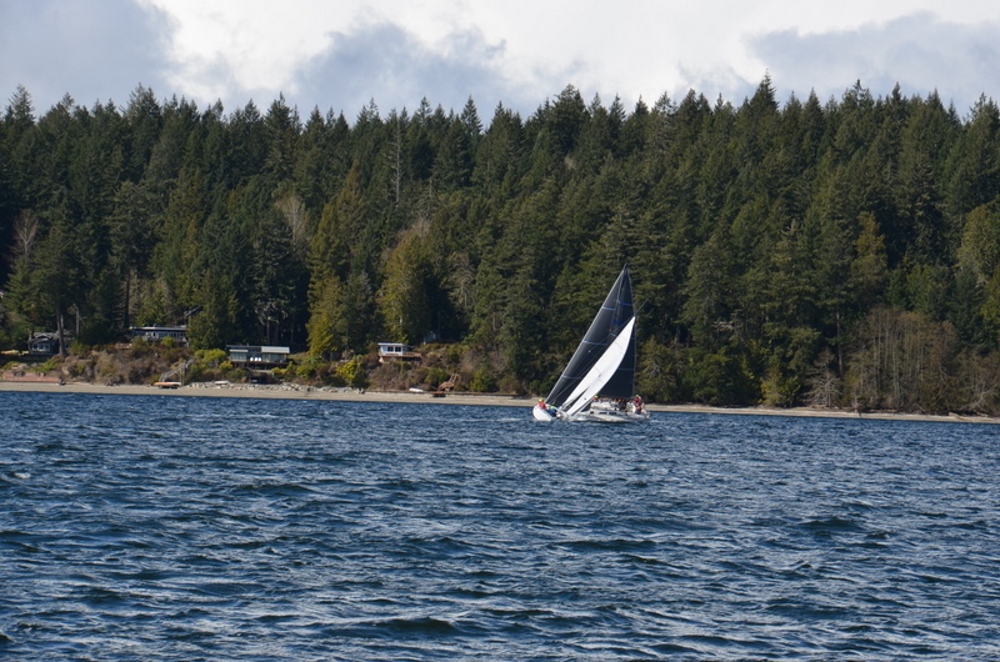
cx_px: 500
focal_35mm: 129
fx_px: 3576
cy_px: 331
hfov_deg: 15.9
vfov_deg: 10.6
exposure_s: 1/320
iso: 100
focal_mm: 86
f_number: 9
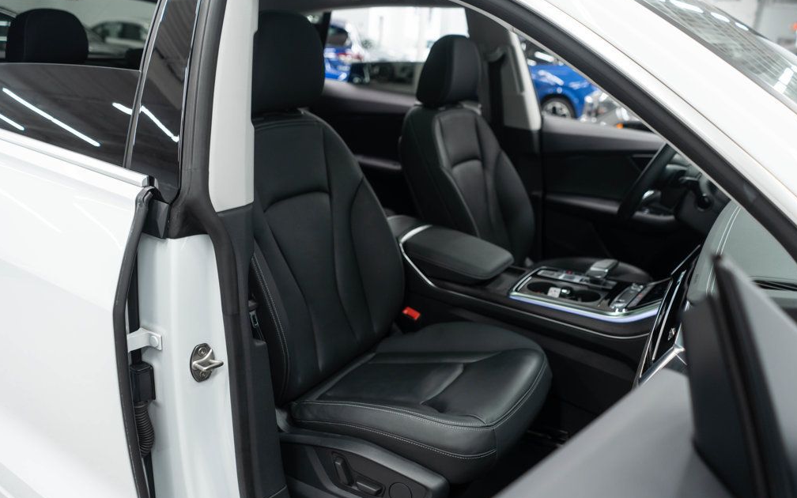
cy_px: 247
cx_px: 402
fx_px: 630
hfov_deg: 64.6
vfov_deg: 43.1
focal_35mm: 29
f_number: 3.2
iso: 500
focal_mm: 28
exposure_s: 1/50
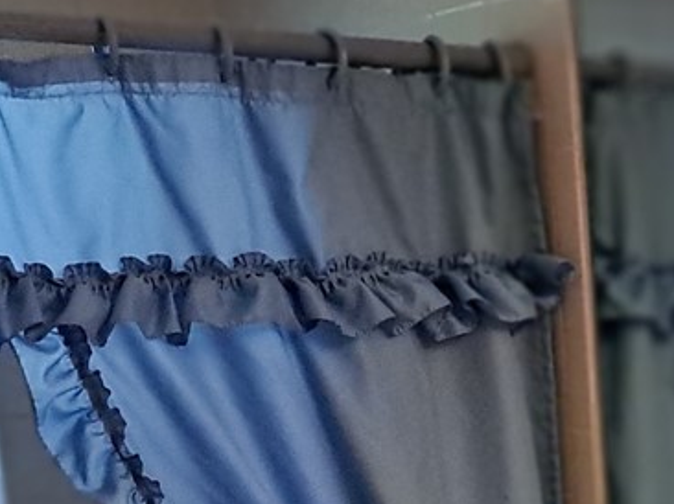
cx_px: 794
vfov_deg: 12.4
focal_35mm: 105
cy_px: 999
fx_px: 2043
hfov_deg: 17.9
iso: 400
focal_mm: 5.23
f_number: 1.8
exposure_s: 1/60
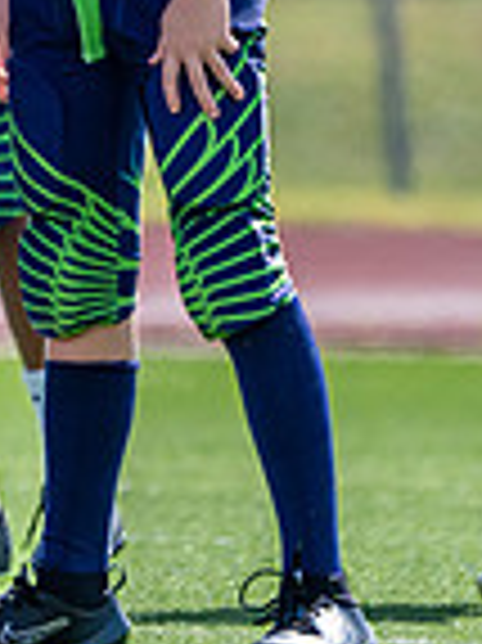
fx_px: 31906
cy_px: -85
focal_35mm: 1716
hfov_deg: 0.9
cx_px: -126
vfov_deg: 1.2
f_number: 5.6
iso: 640
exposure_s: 1/2500
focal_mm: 400
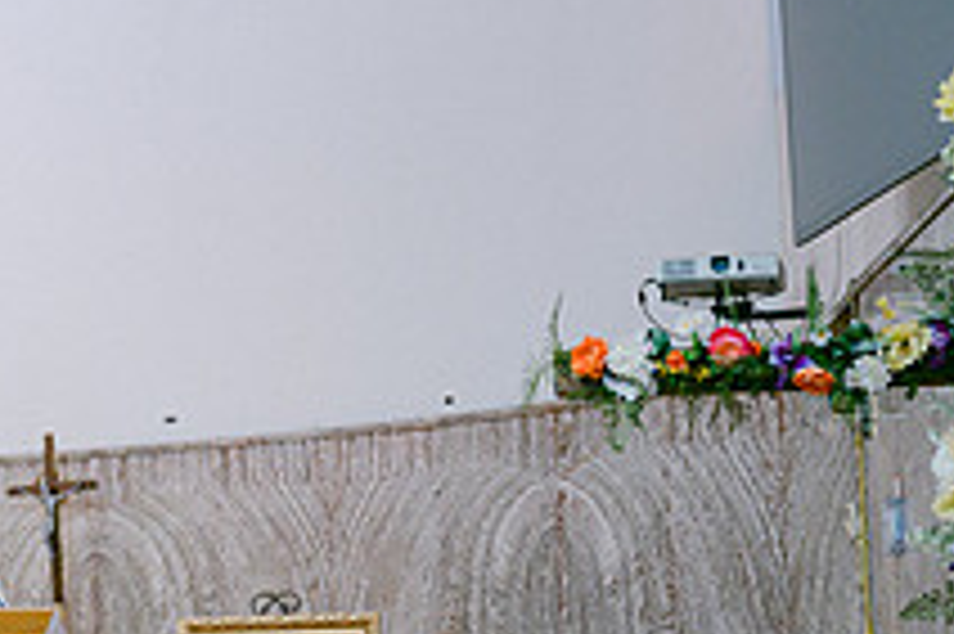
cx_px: -333
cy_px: 256
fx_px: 3760
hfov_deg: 13.8
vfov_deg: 9.6
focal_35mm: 142
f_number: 2.8
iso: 1600
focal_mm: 52
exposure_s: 1/200
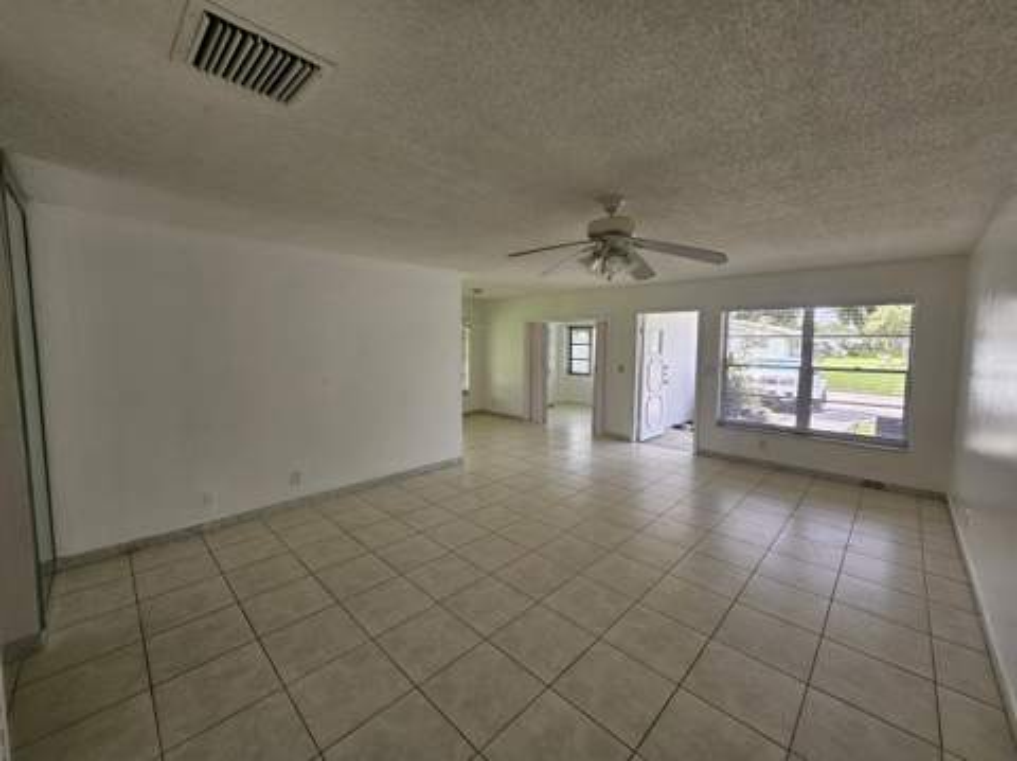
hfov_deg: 106.2
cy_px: 380
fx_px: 382
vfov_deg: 89.8
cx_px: 508
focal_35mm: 13
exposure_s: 1/120
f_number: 2.2
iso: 40
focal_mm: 1.7
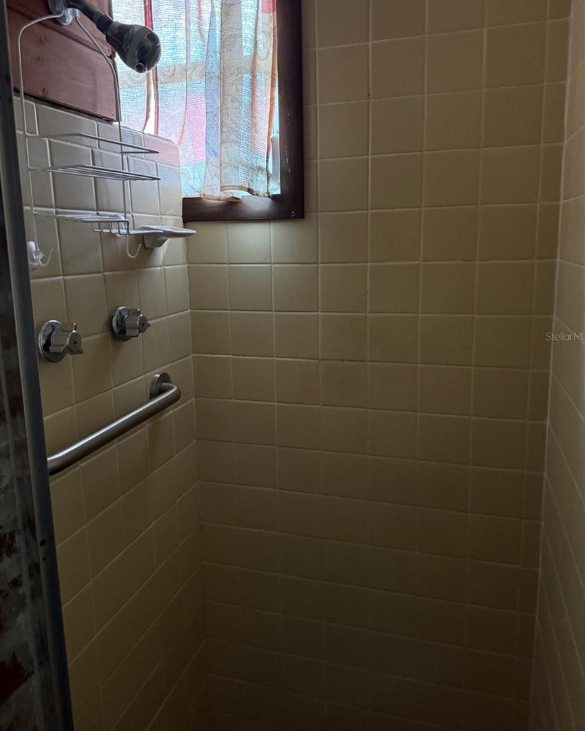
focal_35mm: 26
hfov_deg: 54.9
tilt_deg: -10.1
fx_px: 563
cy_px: 336
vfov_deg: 65.9
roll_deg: +0.6
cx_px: 289
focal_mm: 6.76
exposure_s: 1/39
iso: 1000
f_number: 1.78
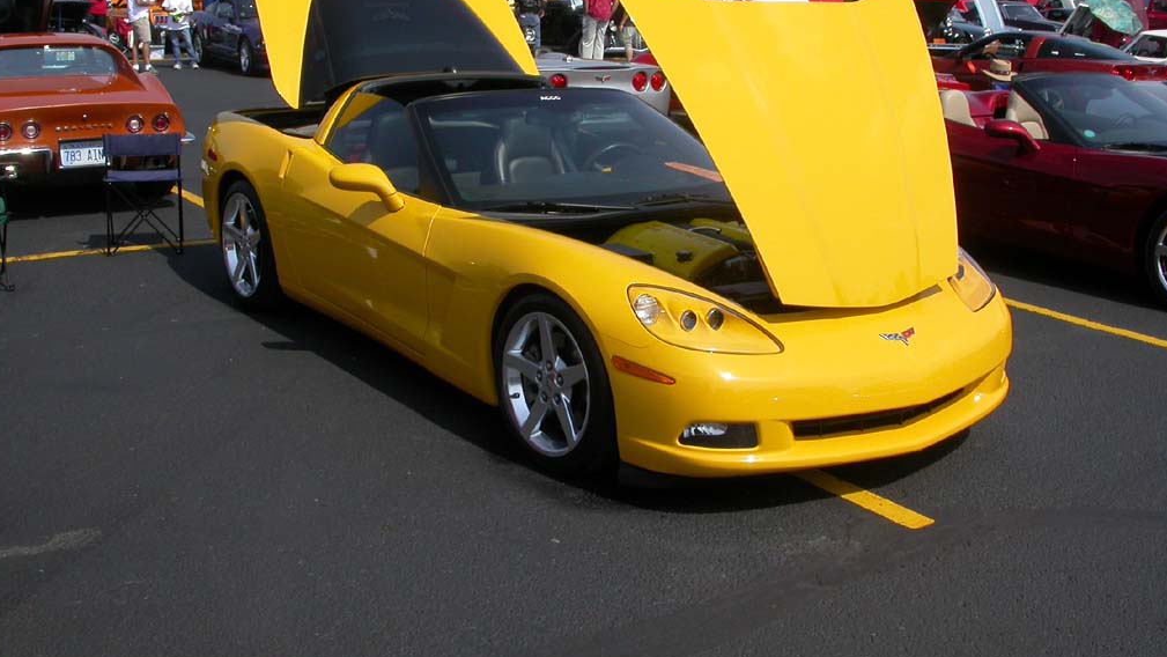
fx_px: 1300
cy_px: 229
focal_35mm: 42
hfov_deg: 48.3
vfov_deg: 28.2
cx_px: 583
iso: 100
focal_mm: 7.85
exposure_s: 1/430
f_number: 7.5
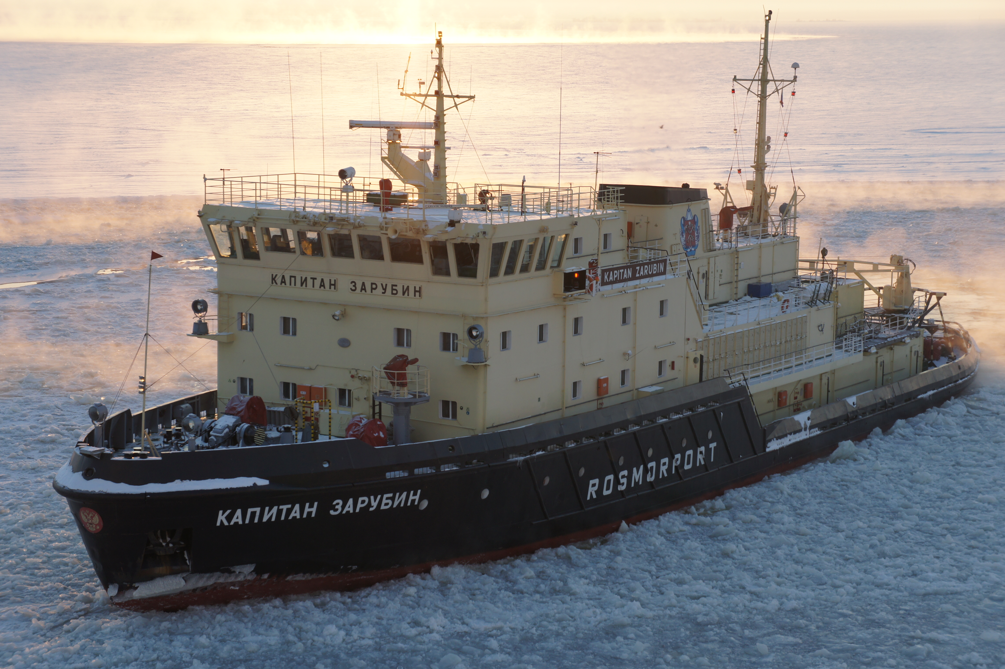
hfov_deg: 24.6
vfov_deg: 16.5
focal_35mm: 82
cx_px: 502
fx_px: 2302
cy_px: 334
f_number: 5.6
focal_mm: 55
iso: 200
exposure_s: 1/250
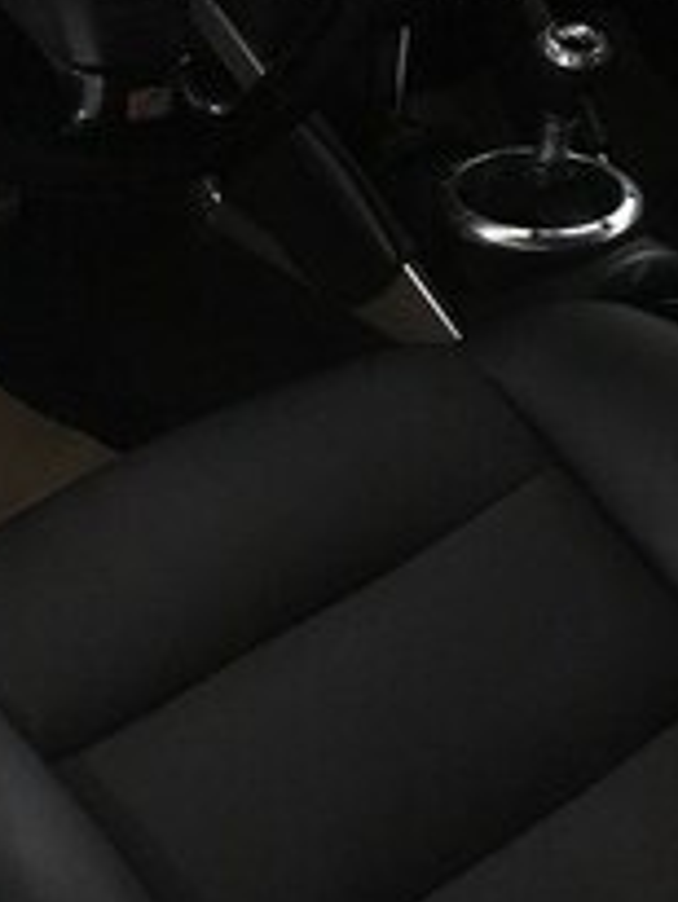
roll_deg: +1.0
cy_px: -66
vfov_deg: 25.9
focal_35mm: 70
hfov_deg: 21.0
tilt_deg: -17.2
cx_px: 335
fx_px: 1826
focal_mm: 4.15
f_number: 2.2
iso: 320
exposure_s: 1/17
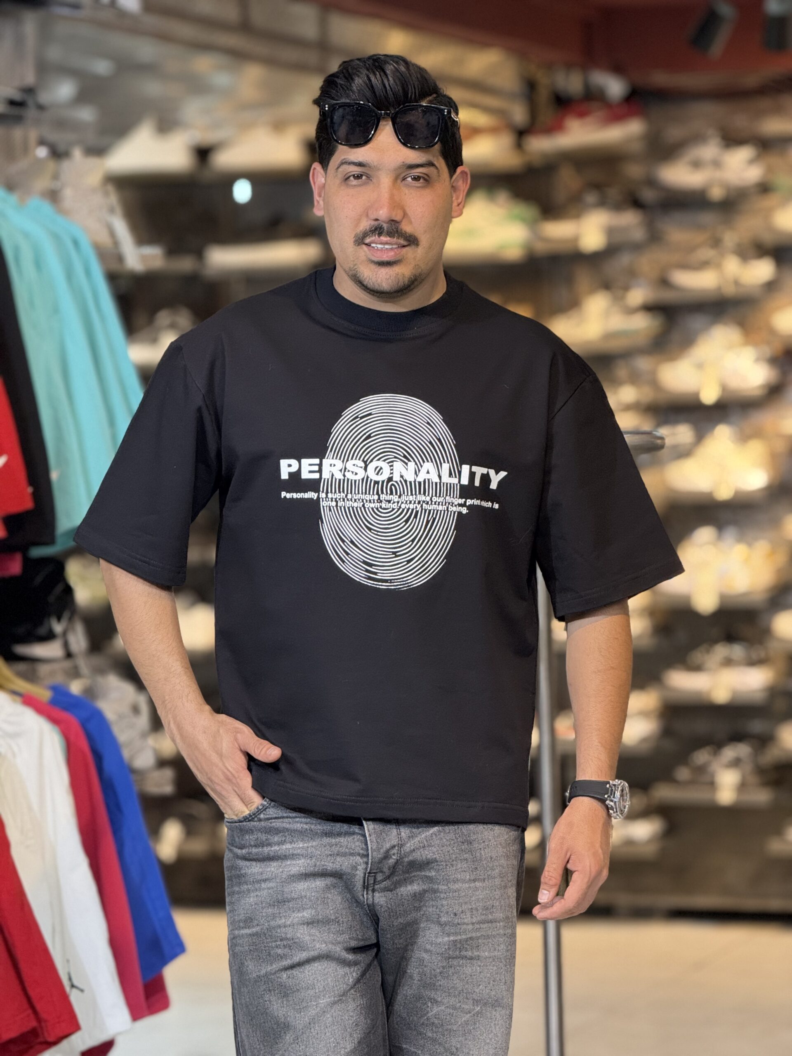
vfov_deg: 16.4
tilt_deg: -1.3
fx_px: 3661
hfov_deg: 12.3
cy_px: 528
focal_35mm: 120
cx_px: 396
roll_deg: +0.8
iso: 320
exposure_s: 1/100
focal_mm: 15.66
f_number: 2.8
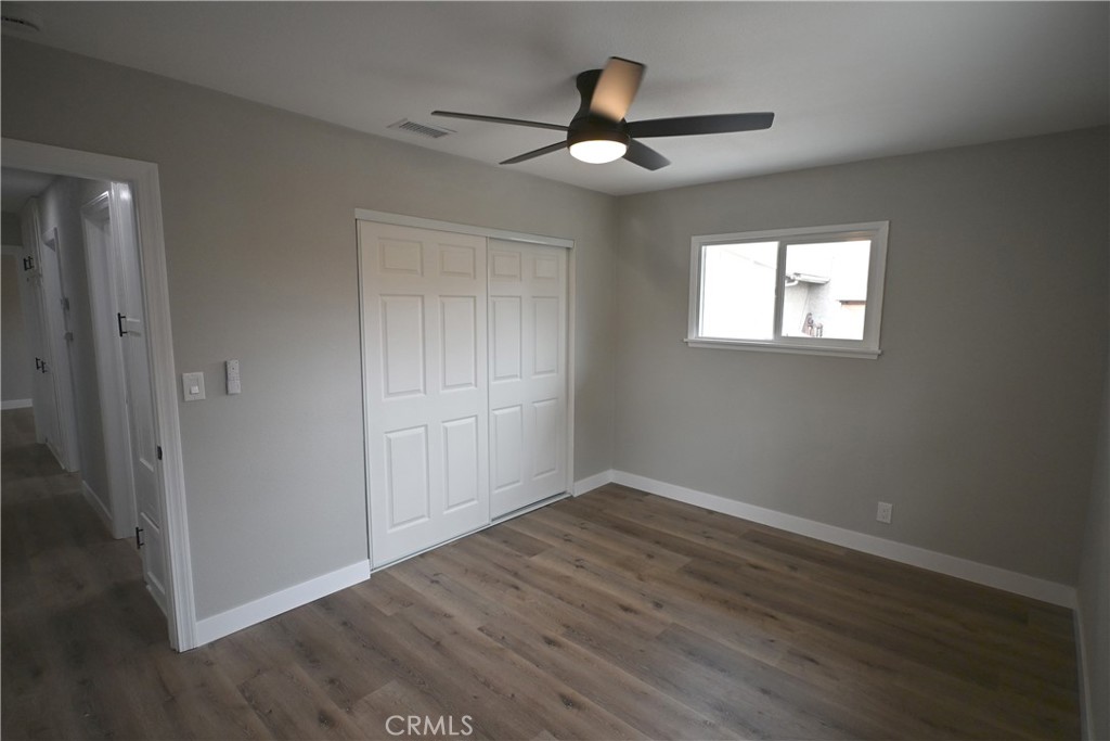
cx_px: 555
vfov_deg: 67.4
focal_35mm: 18
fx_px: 555
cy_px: 370
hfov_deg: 90.0
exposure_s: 1/250
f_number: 4
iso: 400
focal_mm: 12
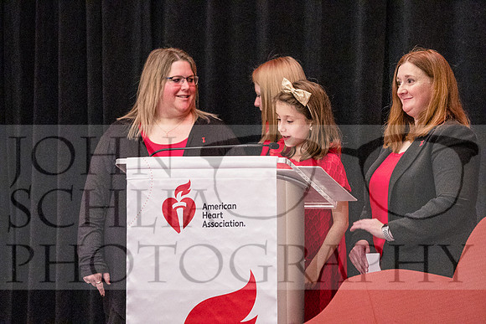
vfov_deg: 4.6
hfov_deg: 6.9
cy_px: 162
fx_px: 4051
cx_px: 243
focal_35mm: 300
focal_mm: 200
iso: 6400
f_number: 4
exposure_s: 1/125
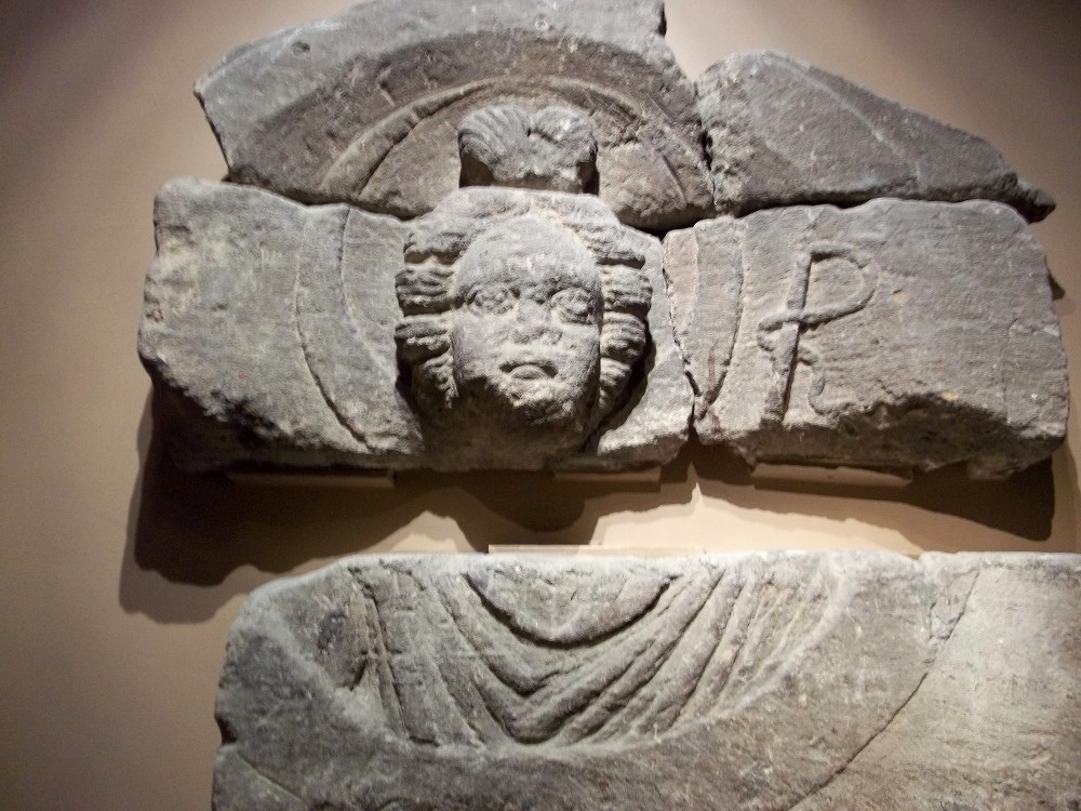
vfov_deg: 44.2
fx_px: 999
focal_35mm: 32
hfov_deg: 56.8
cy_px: 406
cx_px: 540
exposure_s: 1/8
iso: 180
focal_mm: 5.7
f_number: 2.9
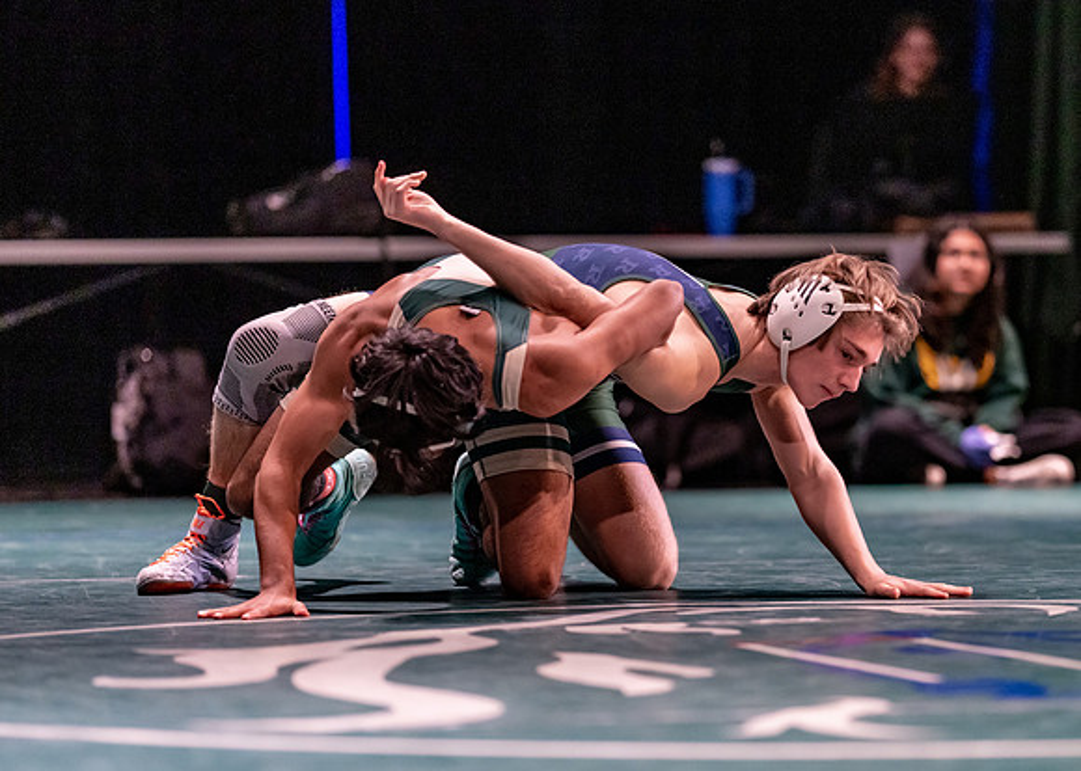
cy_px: 478
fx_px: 5530
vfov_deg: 8.0
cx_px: 647
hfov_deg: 11.2
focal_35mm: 180
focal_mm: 135
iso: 2000
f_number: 1.8
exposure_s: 1/800
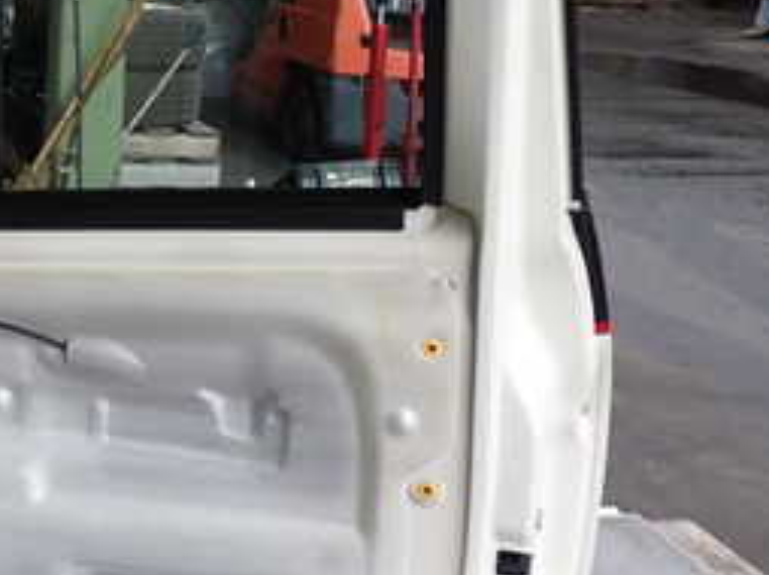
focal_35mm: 71
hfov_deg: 25.8
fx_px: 1576
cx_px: -24
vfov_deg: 20.7
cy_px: 294
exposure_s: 1/125
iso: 160
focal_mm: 5.4
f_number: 2.3
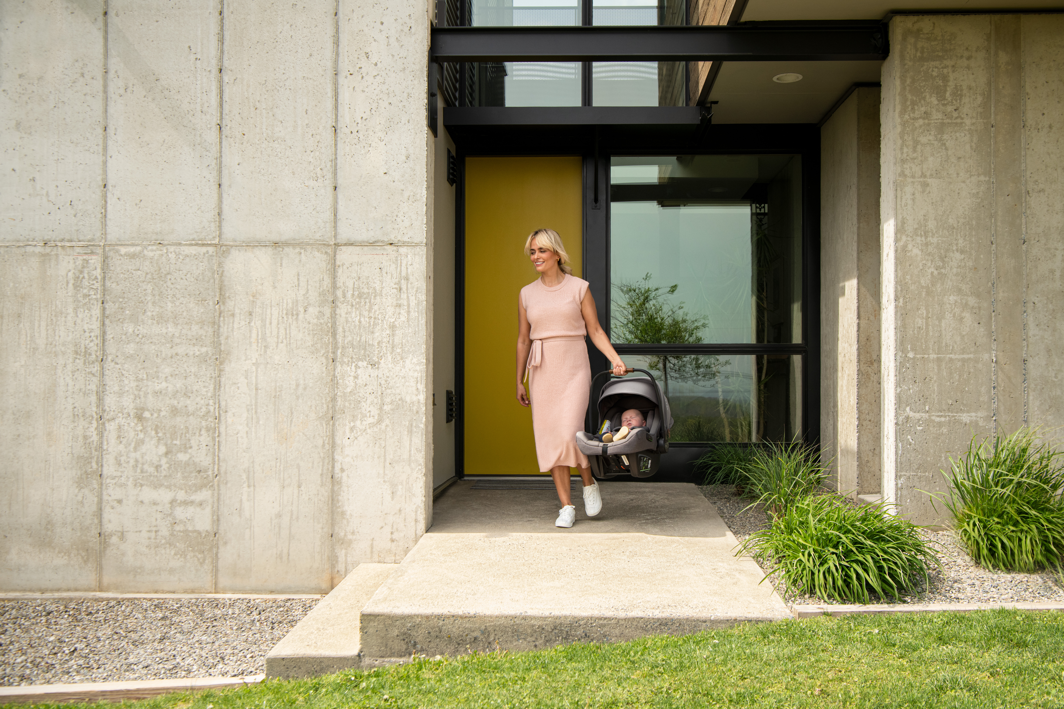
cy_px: 354
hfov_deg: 55.8
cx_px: 532
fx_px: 1005
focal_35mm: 34
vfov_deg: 38.9
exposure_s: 1/500
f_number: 8
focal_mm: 34
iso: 400
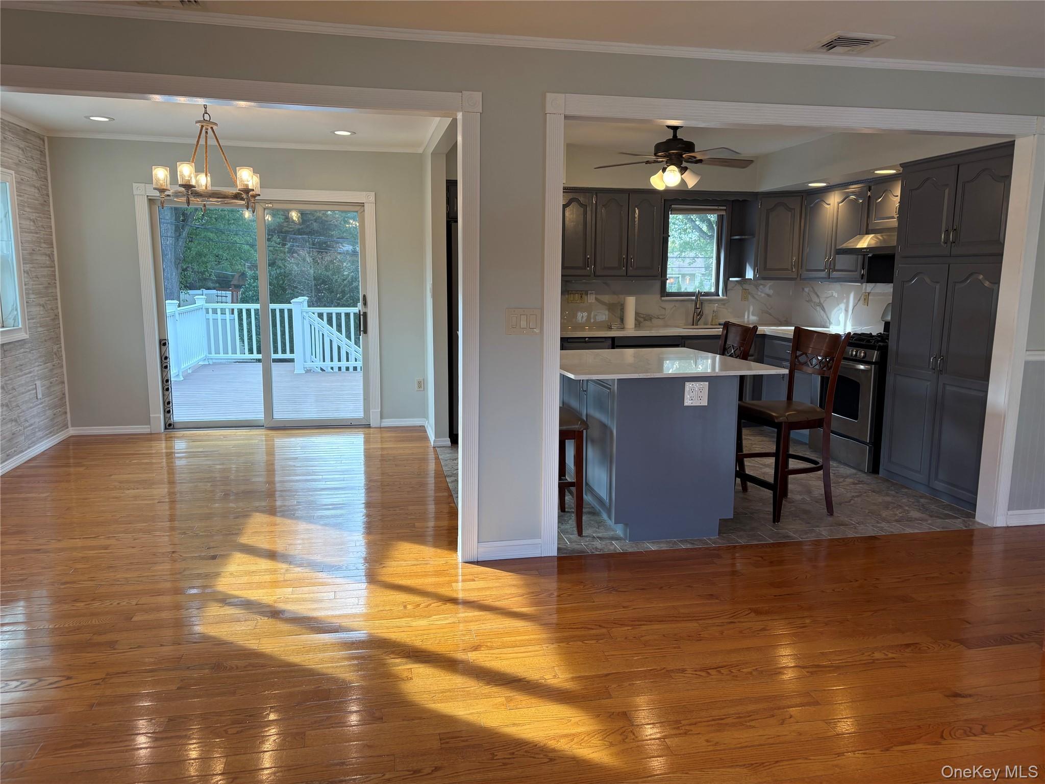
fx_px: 785
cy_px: 392
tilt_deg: -6.7
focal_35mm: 26
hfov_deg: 67.3
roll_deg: +0.1
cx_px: 522
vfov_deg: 53.1
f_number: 1.6
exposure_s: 1/120
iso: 50
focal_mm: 5.96
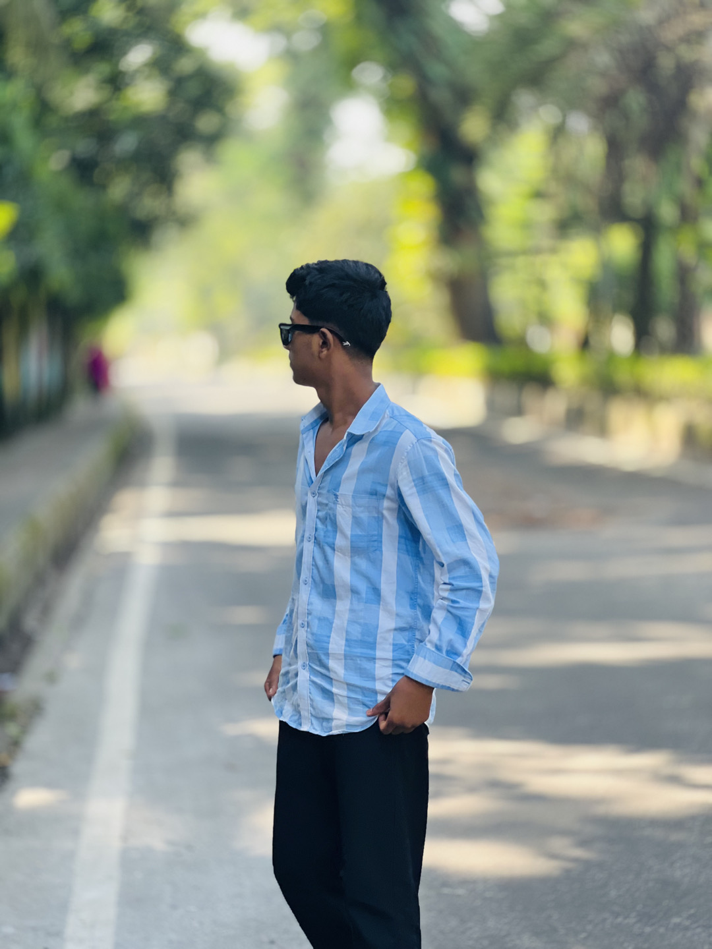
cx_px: 356
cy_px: 474
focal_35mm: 77
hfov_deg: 19.1
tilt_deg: -3.1
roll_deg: +1.8
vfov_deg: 25.3
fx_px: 2112
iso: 100
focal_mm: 9
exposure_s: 1/121
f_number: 2.8
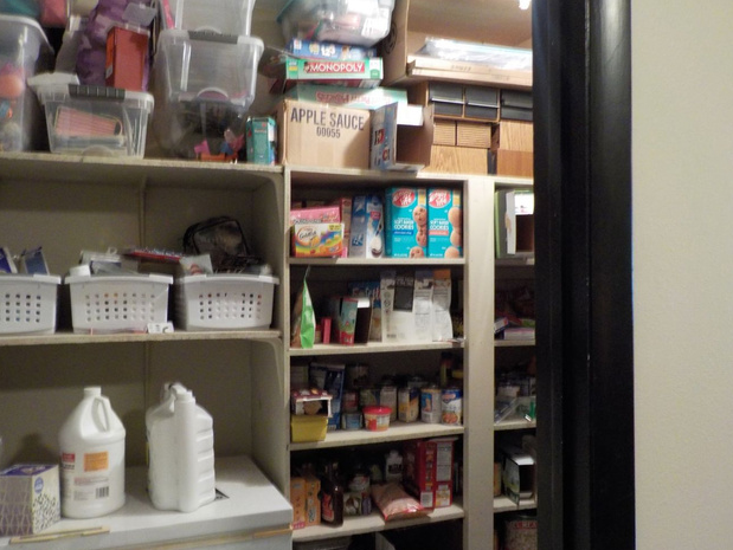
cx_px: 359
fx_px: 657
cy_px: 283
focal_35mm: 31
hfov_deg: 58.3
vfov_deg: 45.5
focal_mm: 4.1
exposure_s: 1/15
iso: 400
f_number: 3.3
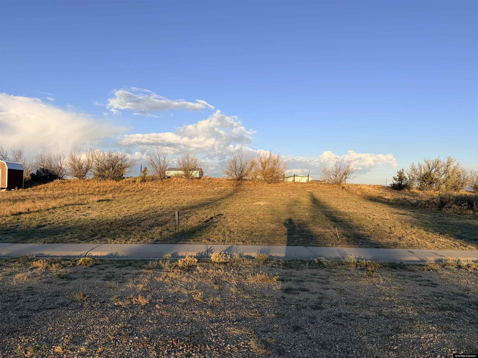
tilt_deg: +4.4
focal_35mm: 24
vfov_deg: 56.8
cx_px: 239
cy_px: 179
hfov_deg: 71.6
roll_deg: -1.4
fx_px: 331
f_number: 1.78
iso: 80
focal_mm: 6.76
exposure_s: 1/2299
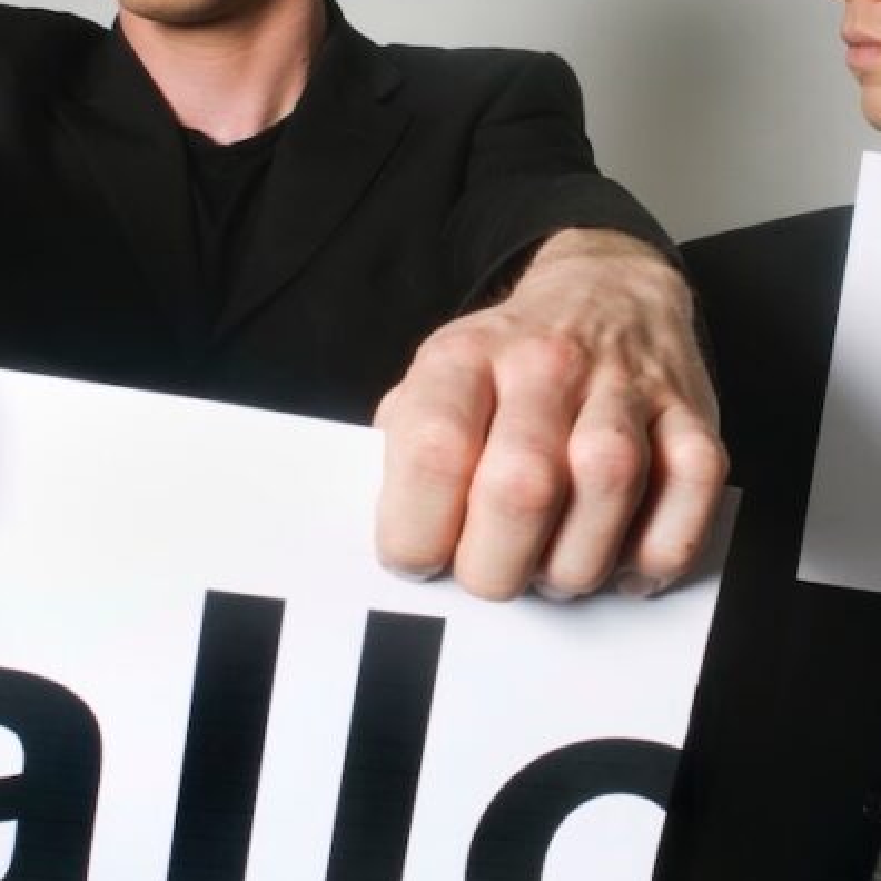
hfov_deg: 26.1
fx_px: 1900
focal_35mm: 66
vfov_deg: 26.0
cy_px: 301
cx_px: 525
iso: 100
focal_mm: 20
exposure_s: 1/100
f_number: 13
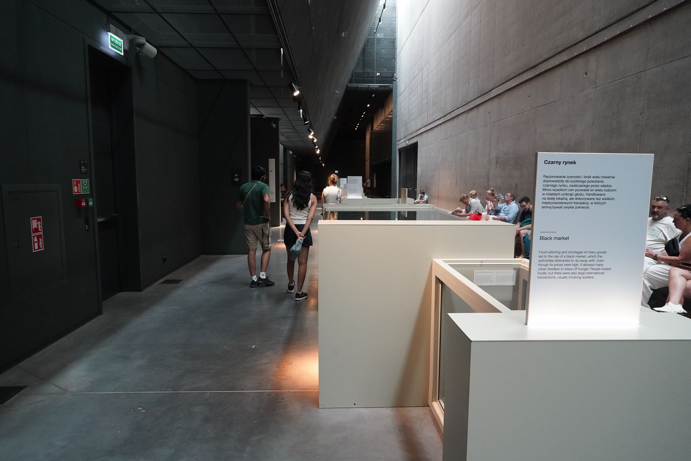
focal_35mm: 24
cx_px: 346
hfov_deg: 73.7
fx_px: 461
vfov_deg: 53.1
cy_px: 230
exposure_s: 1/80
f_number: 8
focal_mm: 24
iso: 6400
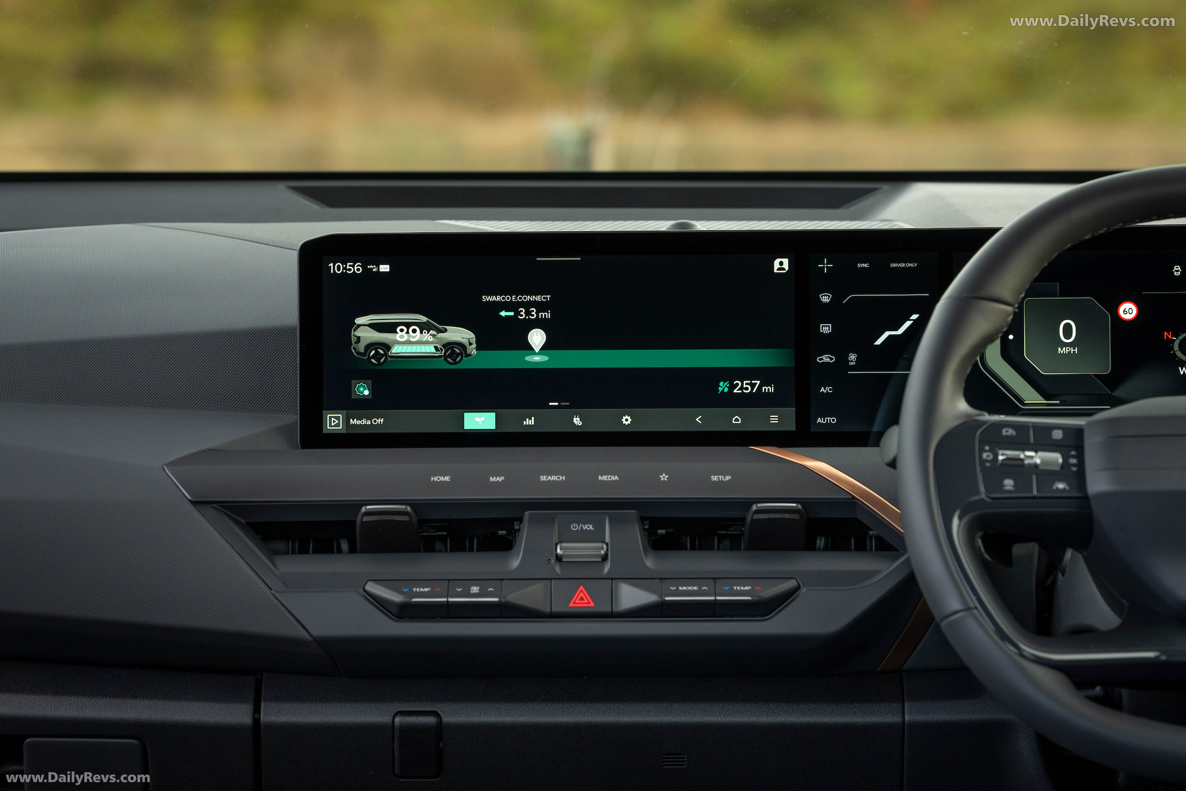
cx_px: 593
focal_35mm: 150
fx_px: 4941
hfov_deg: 13.7
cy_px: 396
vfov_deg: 9.1
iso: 500
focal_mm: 150
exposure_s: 1/40
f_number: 6.3
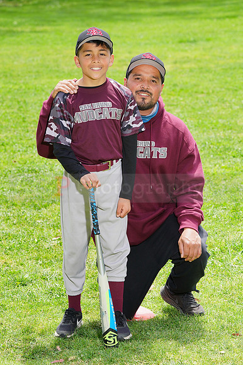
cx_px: 122
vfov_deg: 14.1
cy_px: 182
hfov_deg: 9.4
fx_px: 1480
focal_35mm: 146
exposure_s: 1/200
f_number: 8
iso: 200
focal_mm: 146
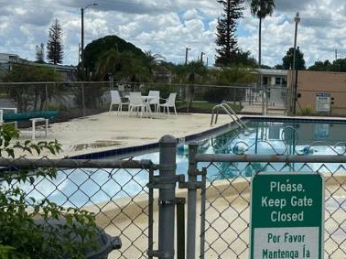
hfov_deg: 32.1
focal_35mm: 54
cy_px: 101
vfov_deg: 26.9
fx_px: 539
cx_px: 363
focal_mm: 6.86
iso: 80
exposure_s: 1/8929
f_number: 1.78
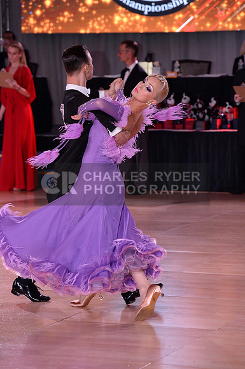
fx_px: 1433
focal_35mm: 140
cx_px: 122
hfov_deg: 9.8
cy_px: 184
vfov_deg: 14.7
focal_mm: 140
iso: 2000
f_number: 5.6
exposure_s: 1/250
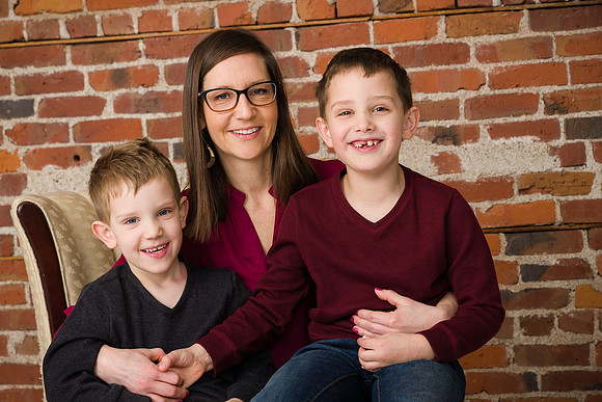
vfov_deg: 19.5
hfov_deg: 28.8
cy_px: 201
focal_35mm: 70
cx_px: 301
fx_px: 1171
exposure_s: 1/160
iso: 160
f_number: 8
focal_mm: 70
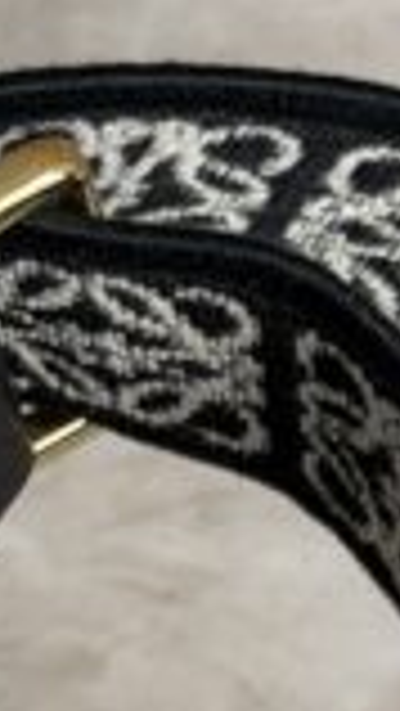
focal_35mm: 264
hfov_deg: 4.6
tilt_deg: -53.3
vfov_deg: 8.0
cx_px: 171
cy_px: 1030
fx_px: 4973
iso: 64
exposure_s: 1/60
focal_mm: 6.76
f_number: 1.78
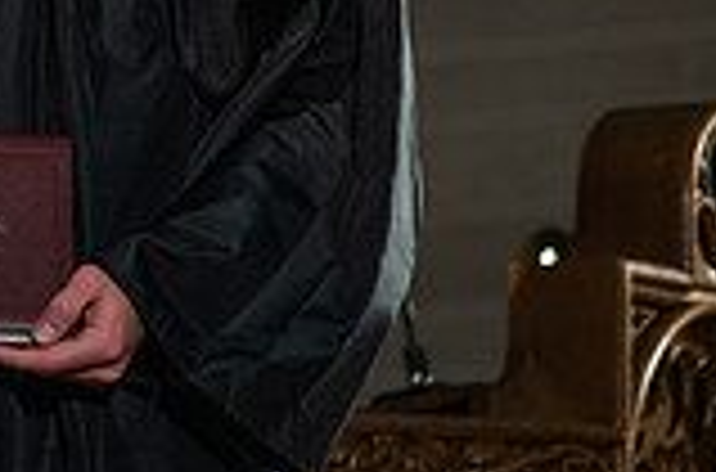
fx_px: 6167
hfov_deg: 6.6
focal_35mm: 311
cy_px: -256
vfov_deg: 4.4
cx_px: -383
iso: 1250
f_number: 2.5
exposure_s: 1/320
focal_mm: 85
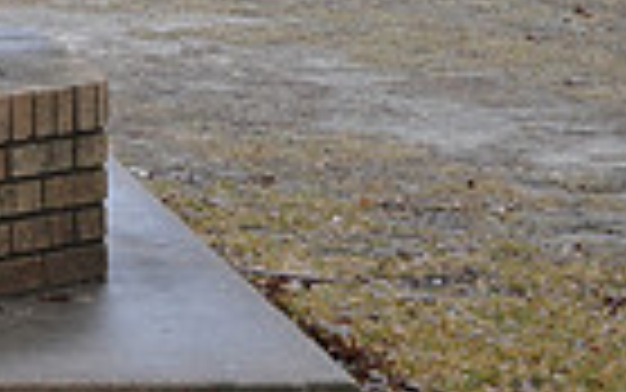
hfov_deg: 8.0
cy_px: -309
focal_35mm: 254
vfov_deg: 5.1
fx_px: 4335
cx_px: -459
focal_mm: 40
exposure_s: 1/40
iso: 200
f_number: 6.3
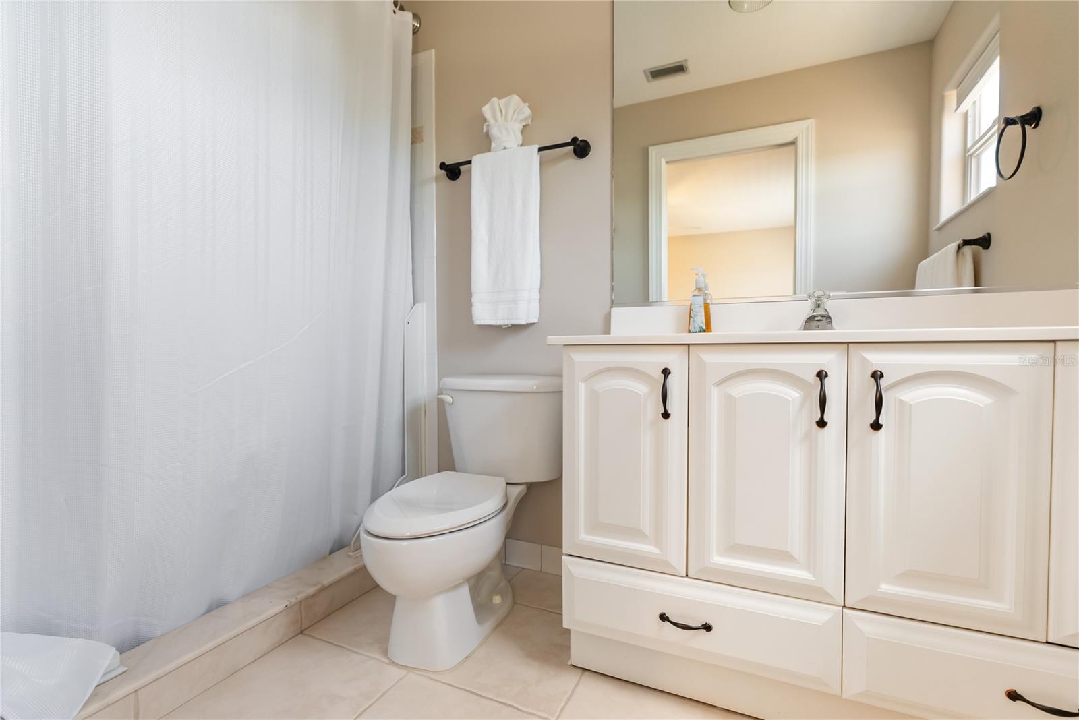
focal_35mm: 16
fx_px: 480
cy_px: 360
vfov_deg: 73.8
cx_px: 540
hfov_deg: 96.7
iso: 800
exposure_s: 1/30
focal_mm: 16
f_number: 3.5
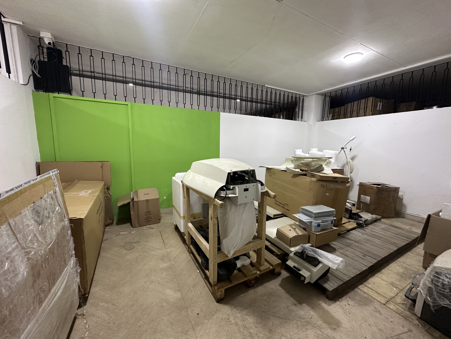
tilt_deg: -8.2
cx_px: 226
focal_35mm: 14
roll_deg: -1.3
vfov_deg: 85.7
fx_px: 182
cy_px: 170
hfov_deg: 102.1
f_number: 2.2
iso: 250
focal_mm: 2.22
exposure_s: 1/60
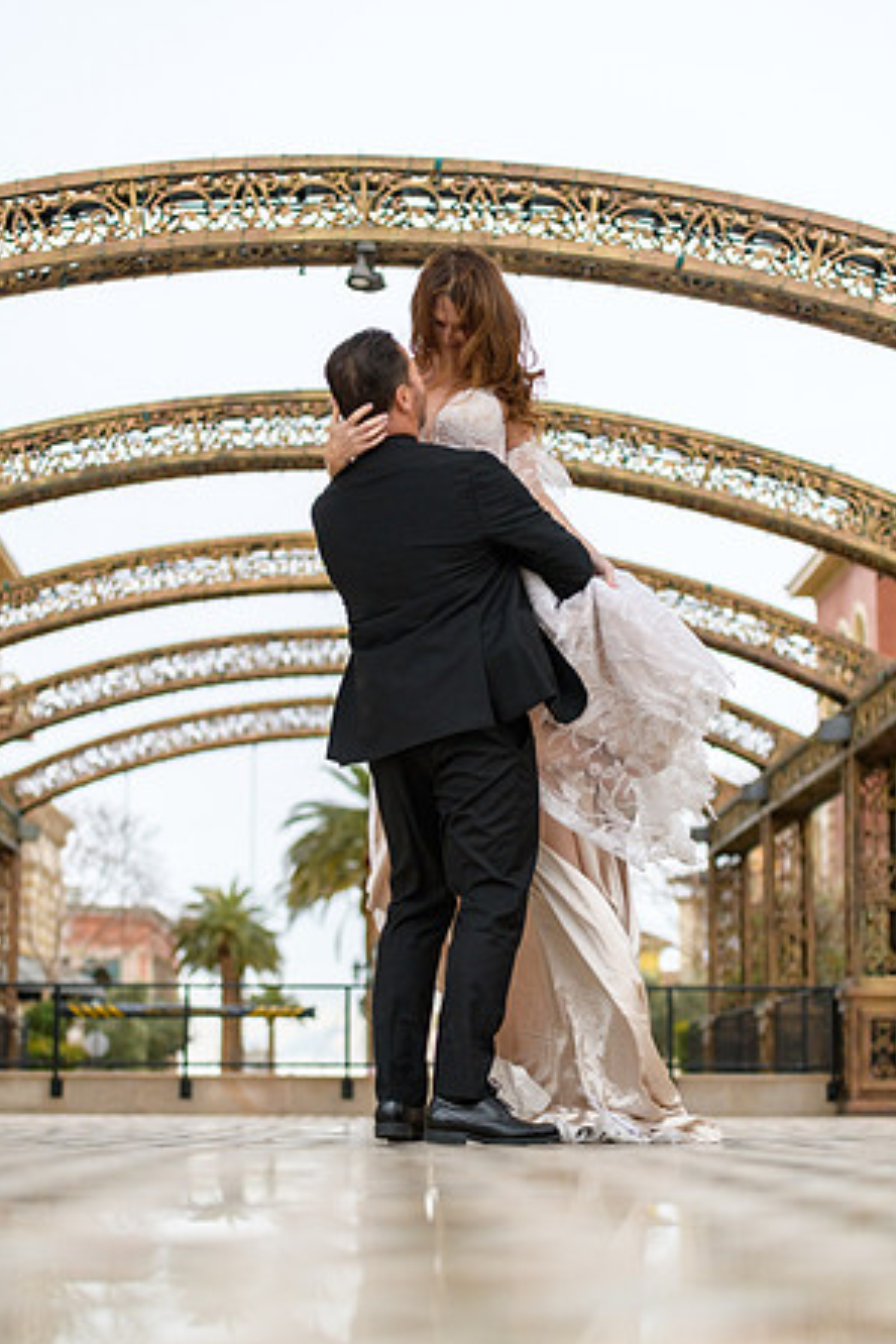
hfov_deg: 19.2
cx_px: 448
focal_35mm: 71
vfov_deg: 28.5
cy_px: 672
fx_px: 2650
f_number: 2.8
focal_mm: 70
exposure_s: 1/3200
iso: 400
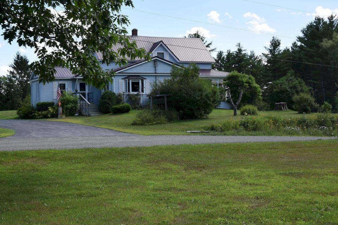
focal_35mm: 52
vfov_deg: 25.9
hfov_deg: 38.1
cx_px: 137
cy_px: 81
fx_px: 488
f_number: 9
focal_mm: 24
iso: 200
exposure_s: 1/320
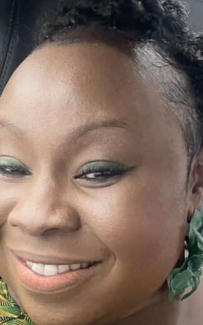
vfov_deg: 41.1
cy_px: 162
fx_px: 434
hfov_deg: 26.2
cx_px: 65
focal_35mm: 49
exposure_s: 1/46
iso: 400
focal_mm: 2.71
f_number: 2.2
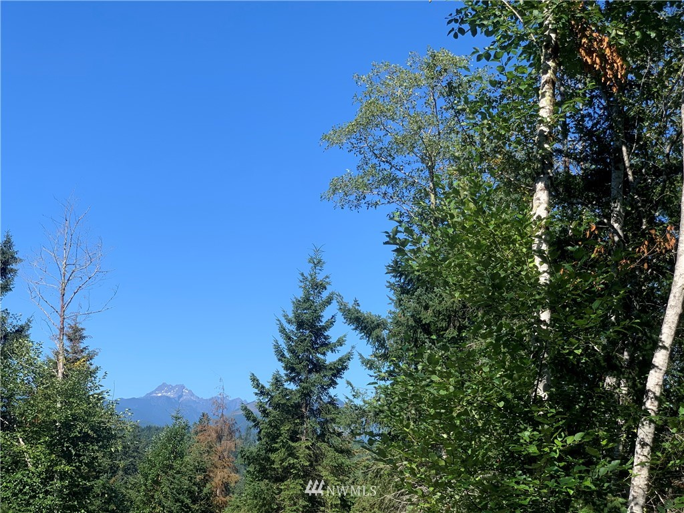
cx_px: 342
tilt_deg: +10.6
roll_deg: -3.9
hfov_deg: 36.8
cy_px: 256
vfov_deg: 28.0
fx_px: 1028
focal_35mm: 52
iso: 16
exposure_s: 1/737
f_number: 2.4
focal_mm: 6
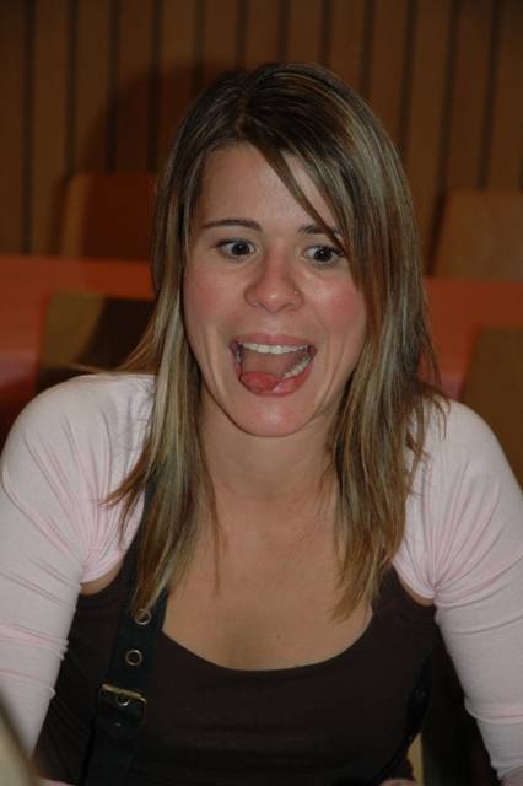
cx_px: 262
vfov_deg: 19.5
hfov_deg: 13.0
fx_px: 2290
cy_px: 393
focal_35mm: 105
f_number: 4.5
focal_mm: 70
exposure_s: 1/60
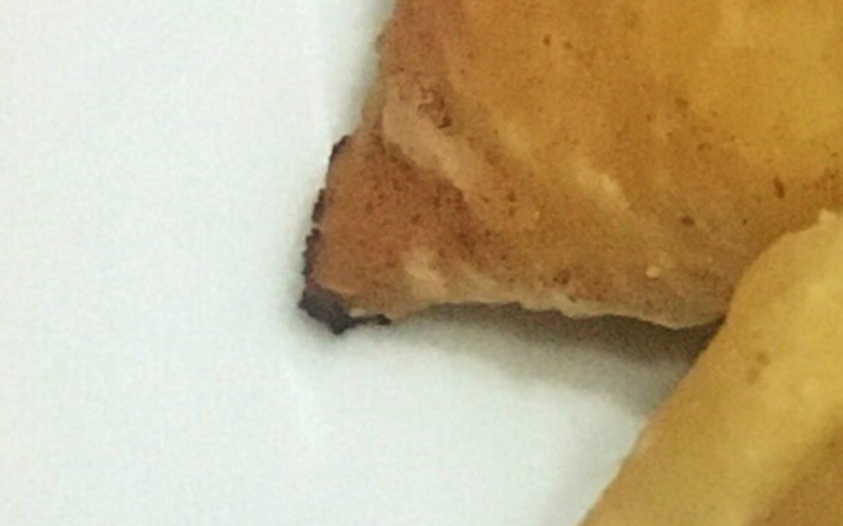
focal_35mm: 202
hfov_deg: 9.0
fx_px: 4638
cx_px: 2228
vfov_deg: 6.5
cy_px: 374
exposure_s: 1/17
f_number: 2.2
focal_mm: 4.15
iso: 320
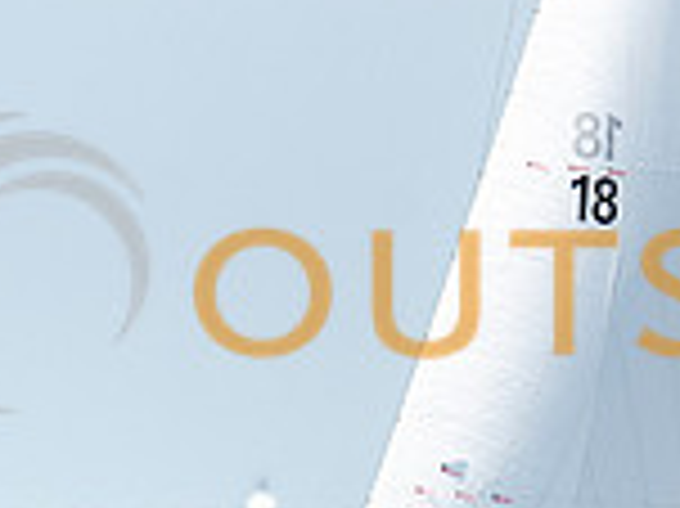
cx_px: 1161
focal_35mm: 2464
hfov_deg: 0.8
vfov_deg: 0.6
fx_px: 48365
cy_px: 347
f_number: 4
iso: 400
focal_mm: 600
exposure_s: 1/5000
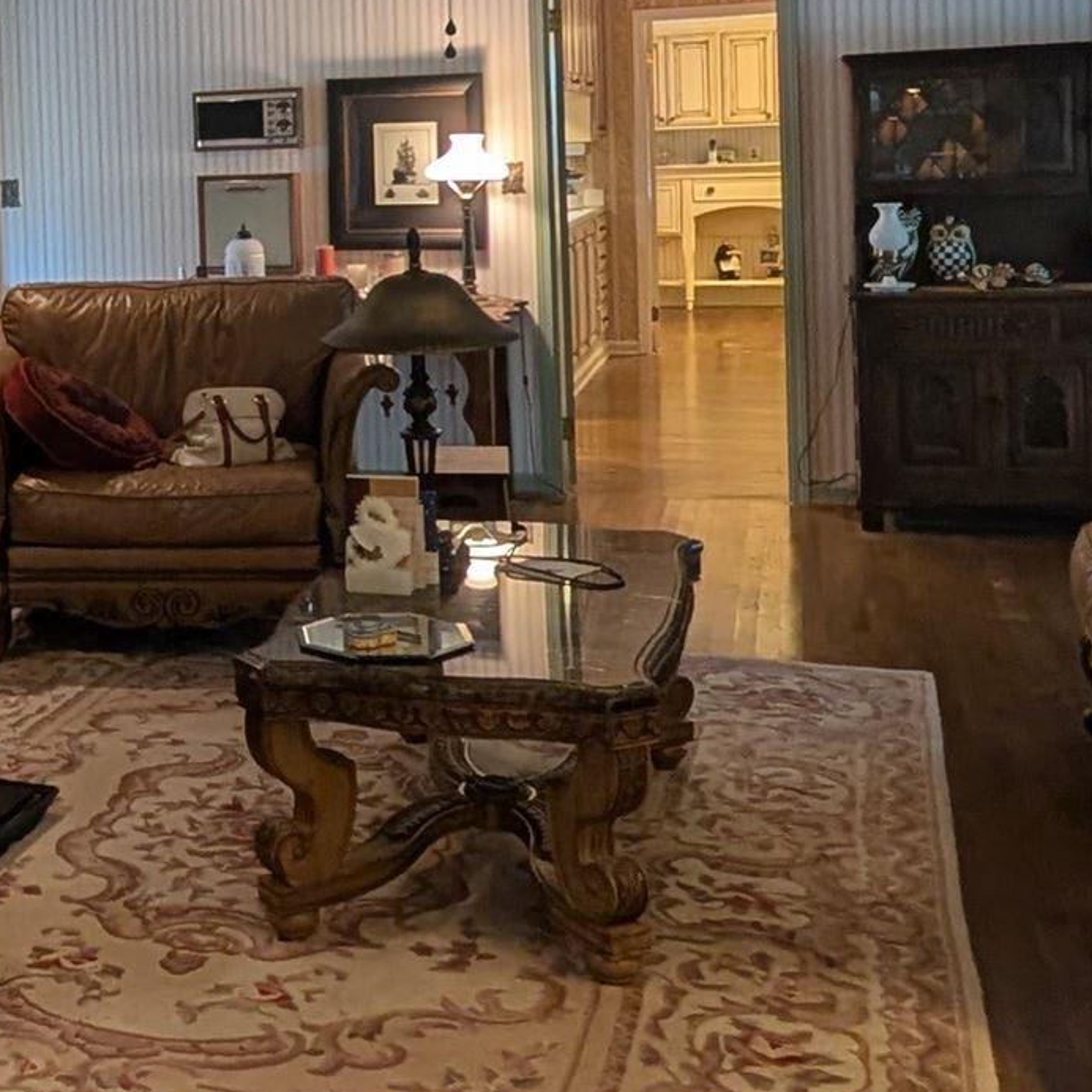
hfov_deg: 32.8
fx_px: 1677
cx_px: -25
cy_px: 205
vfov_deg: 34.8
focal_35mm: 47
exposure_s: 1/40
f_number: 1.7
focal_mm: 2.02
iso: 133
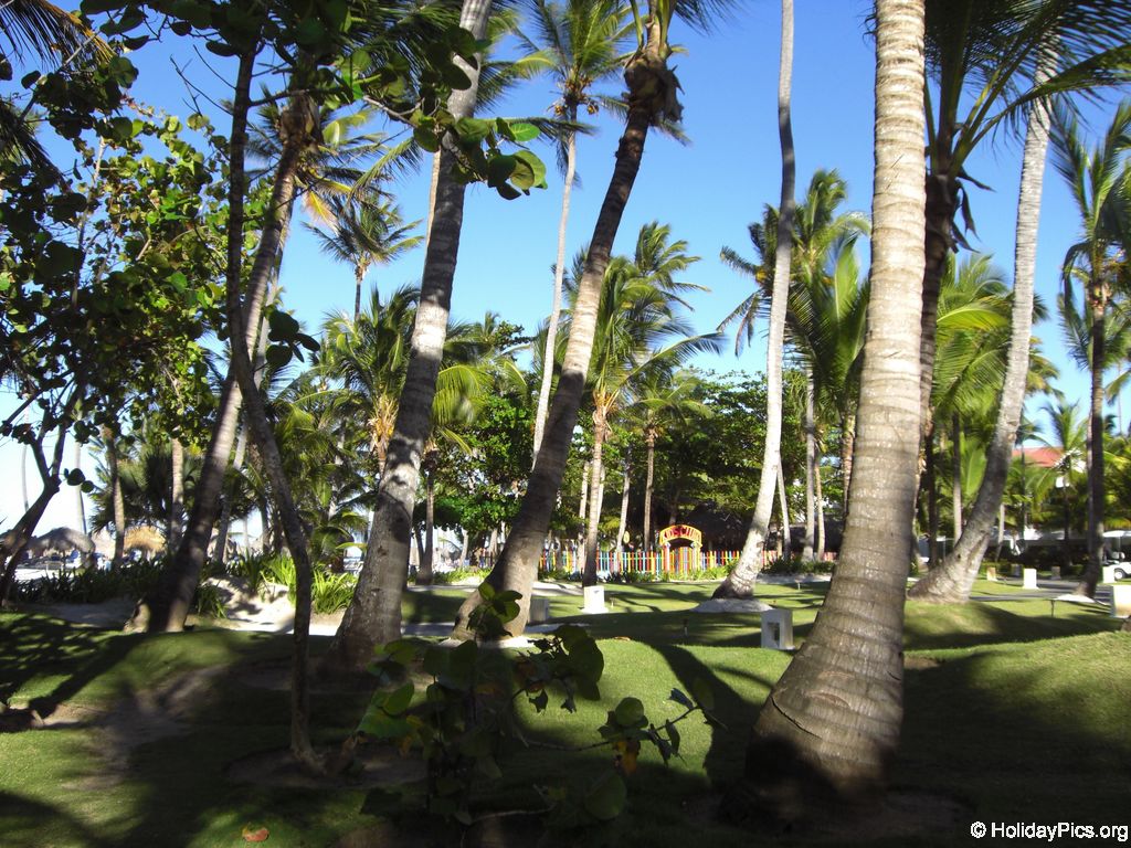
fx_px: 1242
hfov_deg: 49.0
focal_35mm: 38
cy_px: 424
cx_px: 566
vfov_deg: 37.7
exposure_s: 1/640
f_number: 2.7
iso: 64
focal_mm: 6.2
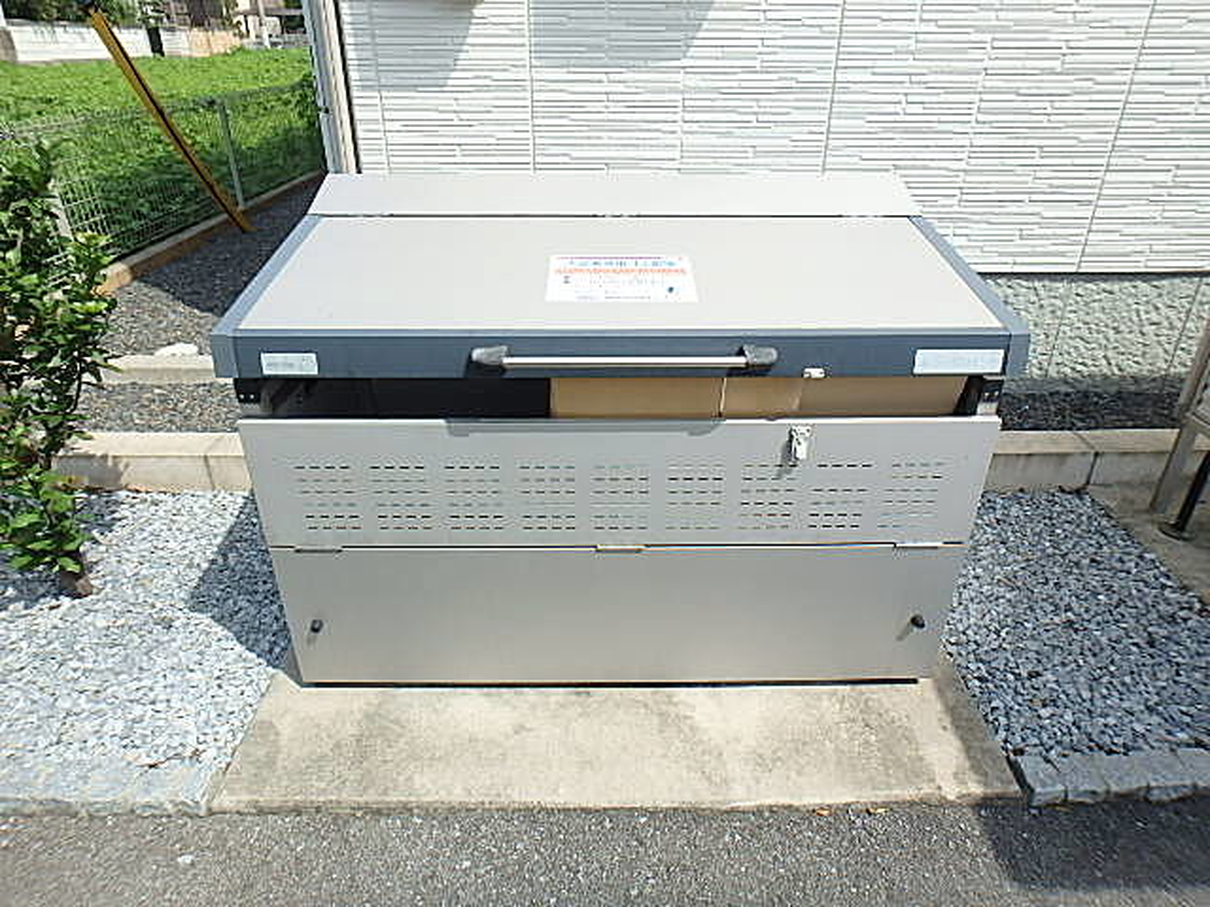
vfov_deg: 63.4
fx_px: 734
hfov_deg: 79.0
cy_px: 454
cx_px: 605
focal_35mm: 21
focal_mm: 3.7
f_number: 3.5
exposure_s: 1/800
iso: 125
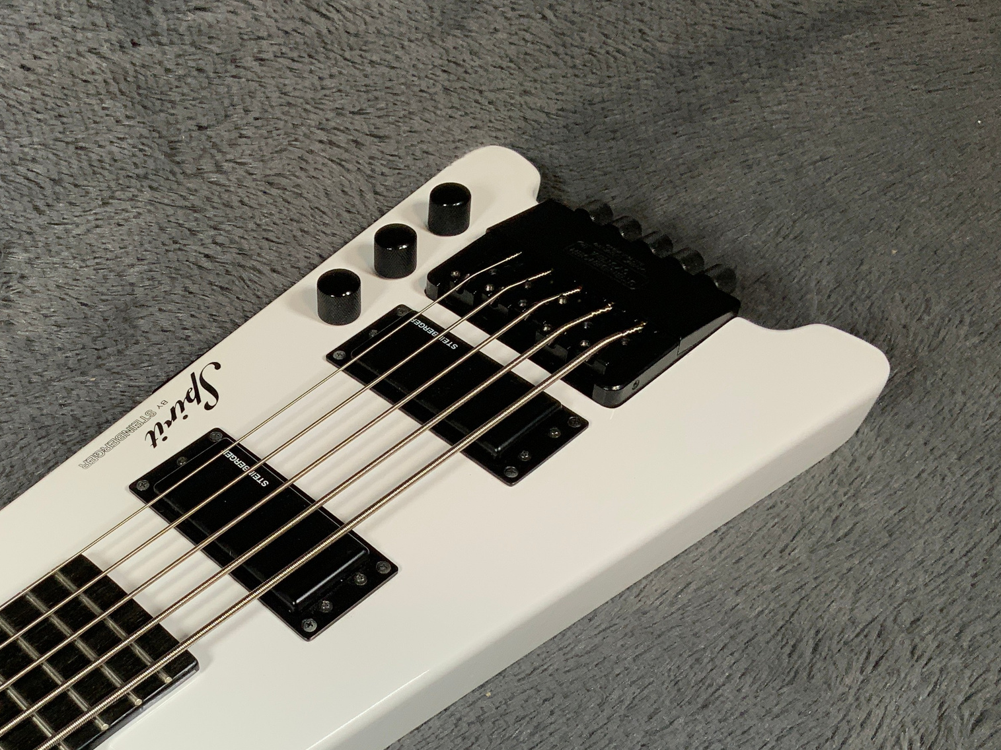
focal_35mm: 49
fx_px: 1417
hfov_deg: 37.9
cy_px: 527
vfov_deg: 29.4
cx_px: 249
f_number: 1.8
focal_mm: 3
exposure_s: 1/312
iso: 25
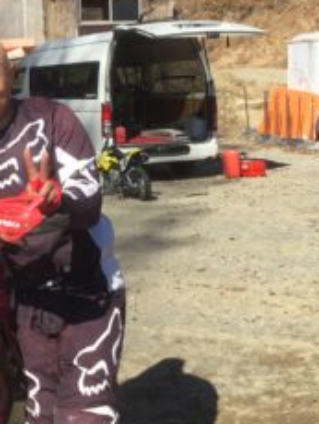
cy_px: 125
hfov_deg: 20.3
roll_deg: -0.1
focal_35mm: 70
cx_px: -9
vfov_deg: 27.5
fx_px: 859
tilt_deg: -5.2
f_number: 2.4
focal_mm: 3.3
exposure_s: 1/936
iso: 25
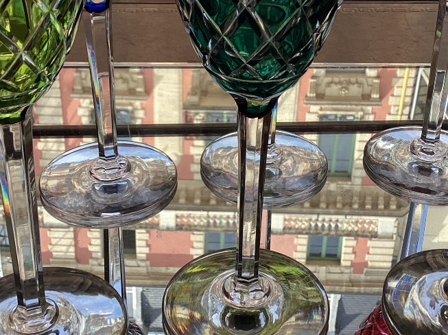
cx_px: 256
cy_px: 97
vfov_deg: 25.4
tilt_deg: -27.5
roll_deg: -1.8
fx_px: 737
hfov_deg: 33.7
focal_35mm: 57
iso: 25
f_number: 2.4
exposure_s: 1/519
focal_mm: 3.3
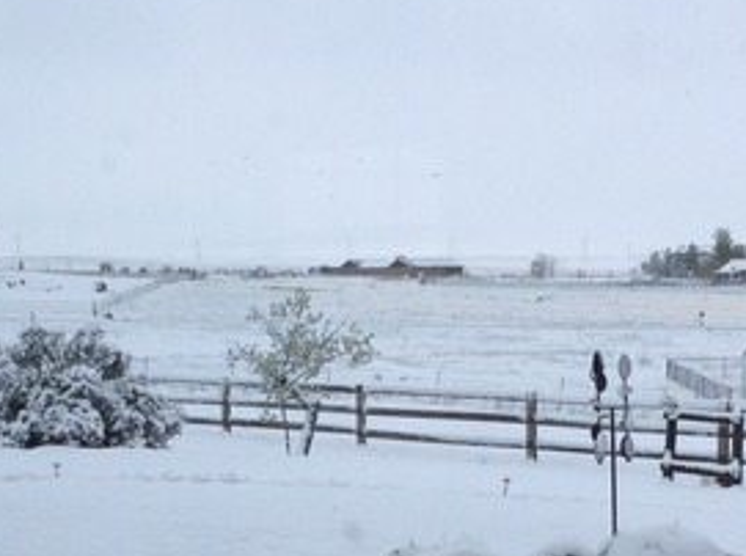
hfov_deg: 24.8
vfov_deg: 18.3
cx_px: 388
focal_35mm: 79
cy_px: 493
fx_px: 1699
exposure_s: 1/156
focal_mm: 3.3
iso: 32
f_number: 2.4
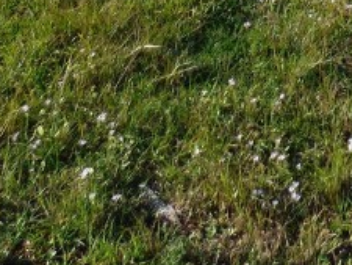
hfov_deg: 20.6
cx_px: 374
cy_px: -271
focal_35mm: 91
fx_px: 926
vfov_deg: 13.7
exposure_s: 1/1300
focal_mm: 3.58
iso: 100
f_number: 2.8
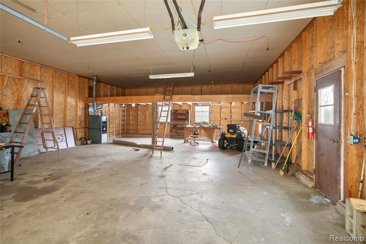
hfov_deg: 93.3
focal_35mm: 17
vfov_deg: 70.5
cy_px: 122
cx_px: 183
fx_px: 173
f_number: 8
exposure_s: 1/5
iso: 400
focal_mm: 17
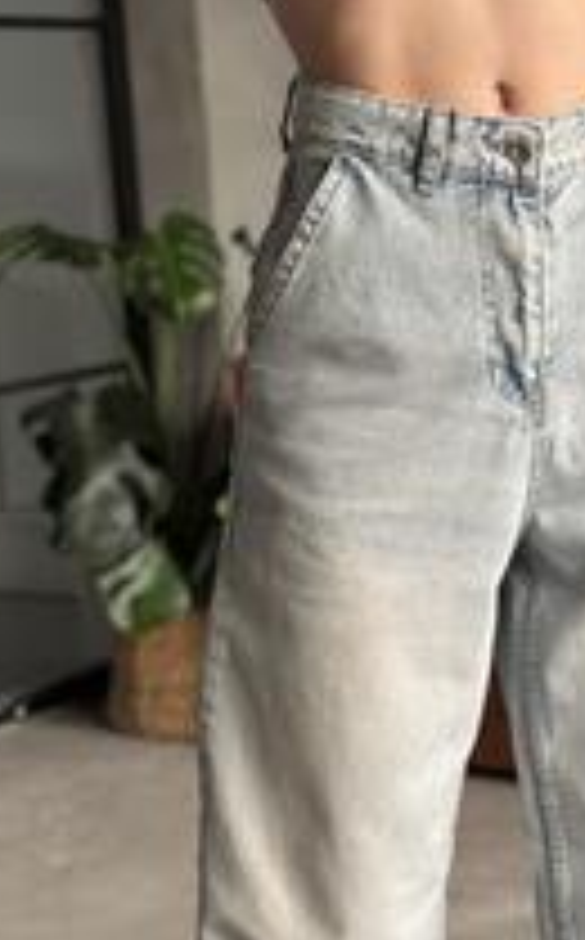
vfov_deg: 19.8
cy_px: 787
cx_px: 504
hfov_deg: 12.5
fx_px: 2662
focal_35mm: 104
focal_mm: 6.86
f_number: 1.78
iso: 125
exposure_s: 1/121
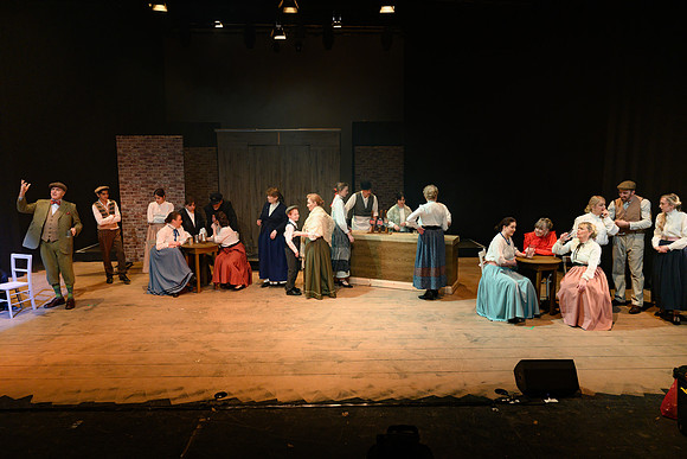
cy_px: 230
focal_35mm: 25
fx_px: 476
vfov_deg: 51.5
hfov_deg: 71.7
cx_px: 344
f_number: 3.2
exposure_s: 1/100
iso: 640
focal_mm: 24
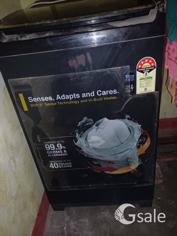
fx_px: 170
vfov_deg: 69.4
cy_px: 118
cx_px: 88
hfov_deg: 54.9
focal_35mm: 25
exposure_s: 1/33.3
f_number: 1.8
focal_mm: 4.65
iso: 320
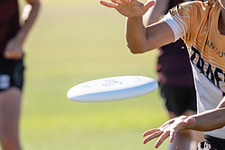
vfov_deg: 1.4
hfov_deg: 2.2
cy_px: 32
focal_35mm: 951
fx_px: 5943
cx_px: 201
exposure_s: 1/2000
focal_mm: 200
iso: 200
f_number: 4
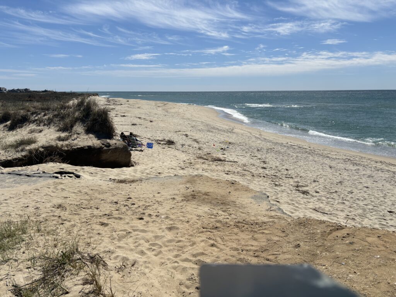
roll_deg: -0.1
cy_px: 148
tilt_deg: -11.2
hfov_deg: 67.3
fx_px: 297
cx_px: 198
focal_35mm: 26
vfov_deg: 53.1
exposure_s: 1/9091
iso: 50
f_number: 1.6
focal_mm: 5.96
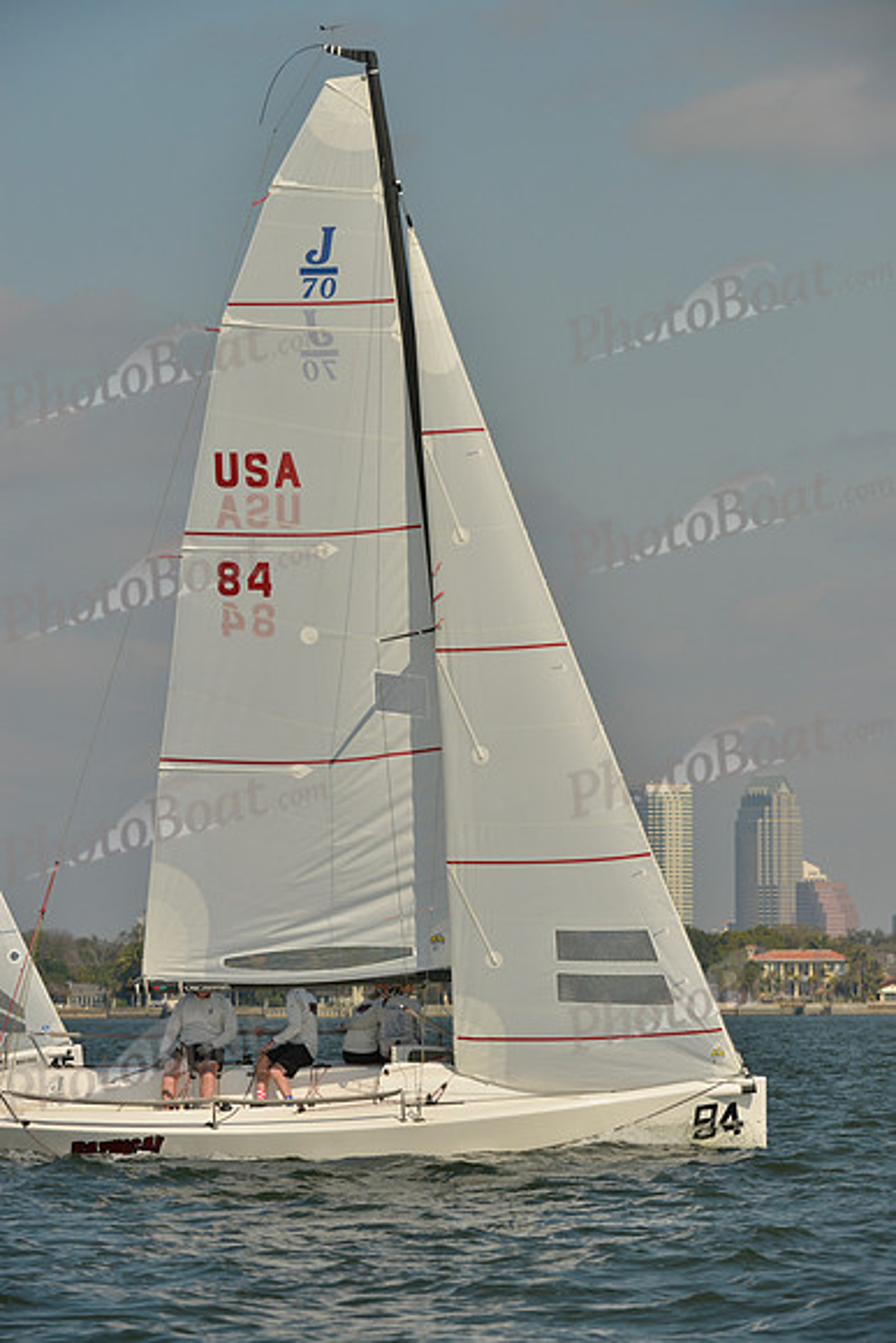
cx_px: 448
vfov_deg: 10.3
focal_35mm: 200
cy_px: 672
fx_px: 7462
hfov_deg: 6.9
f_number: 9
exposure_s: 1/1600
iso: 280
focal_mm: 200
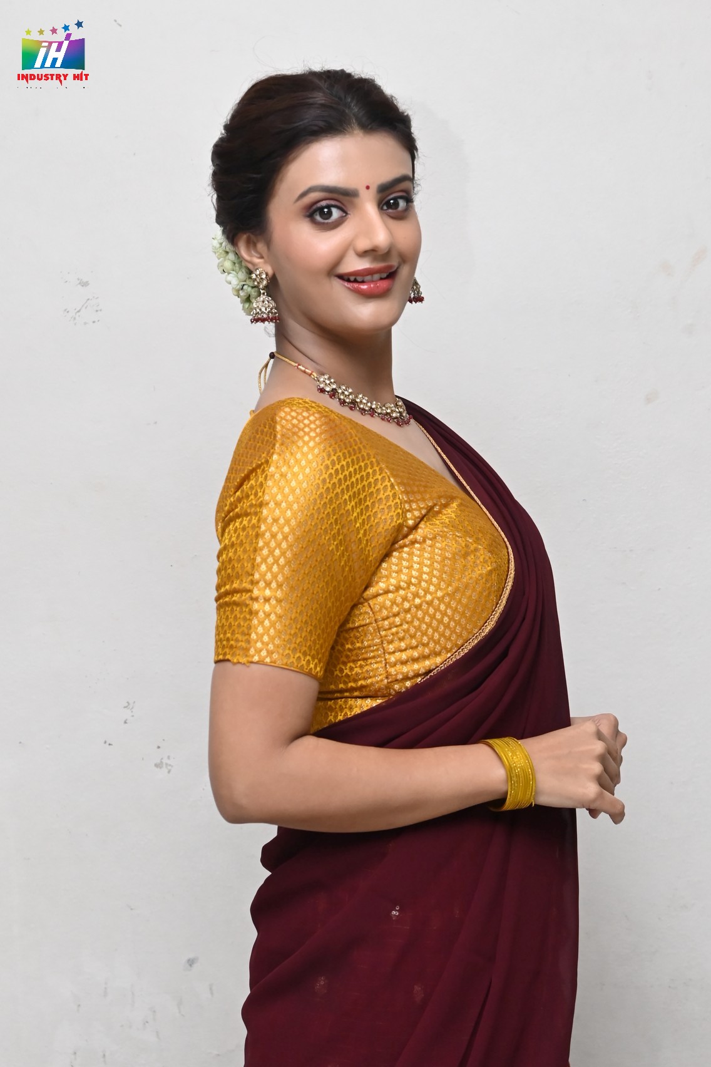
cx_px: 356
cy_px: 534
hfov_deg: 18.2
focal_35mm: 75
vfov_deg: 27.0
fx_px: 2222
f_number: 5
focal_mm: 50
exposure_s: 1/200
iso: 2500
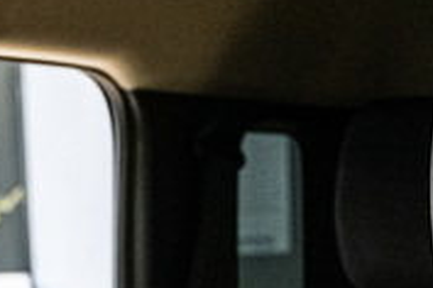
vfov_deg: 8.0
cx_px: 471
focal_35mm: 162
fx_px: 1948
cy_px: 622
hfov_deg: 12.5
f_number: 4
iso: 1600
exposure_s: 1/125
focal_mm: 28
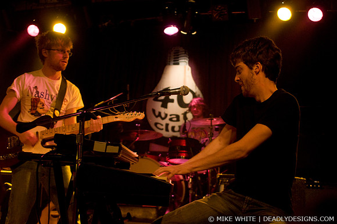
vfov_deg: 25.7
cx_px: 168
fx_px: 491
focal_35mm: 52
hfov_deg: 37.9
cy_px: 112
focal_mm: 35
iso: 1250
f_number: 2.8
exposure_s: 1/50
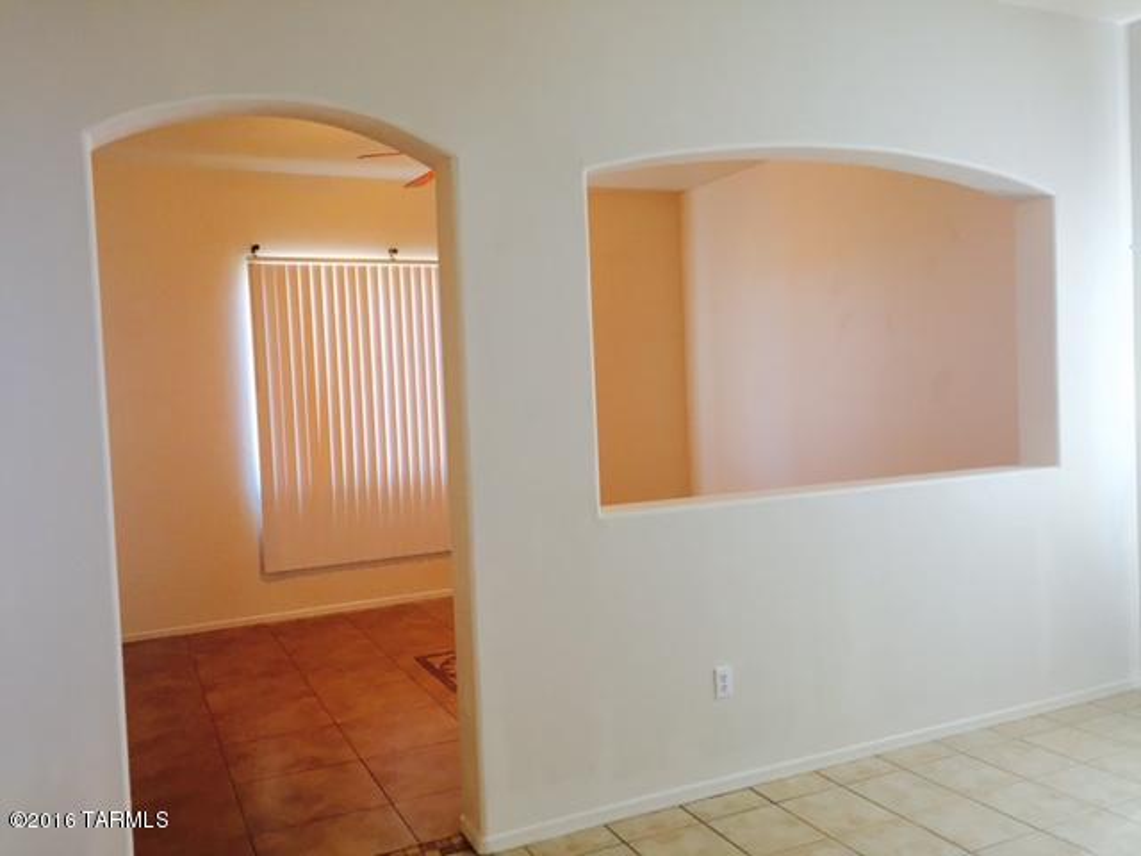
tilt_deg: -2.1
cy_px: 428
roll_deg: +0.9
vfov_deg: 48.2
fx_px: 956
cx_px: 570
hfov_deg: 61.7
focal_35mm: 29
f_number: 2.2
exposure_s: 1/30
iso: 64
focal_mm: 4.15
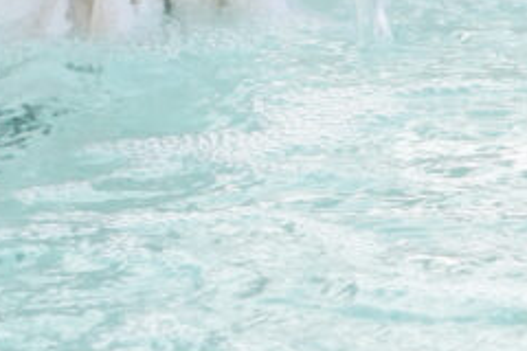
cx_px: 461
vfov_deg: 2.0
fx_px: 9968
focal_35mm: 681
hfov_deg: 3.0
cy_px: 132
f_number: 6.3
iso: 100
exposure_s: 1/200
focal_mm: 85
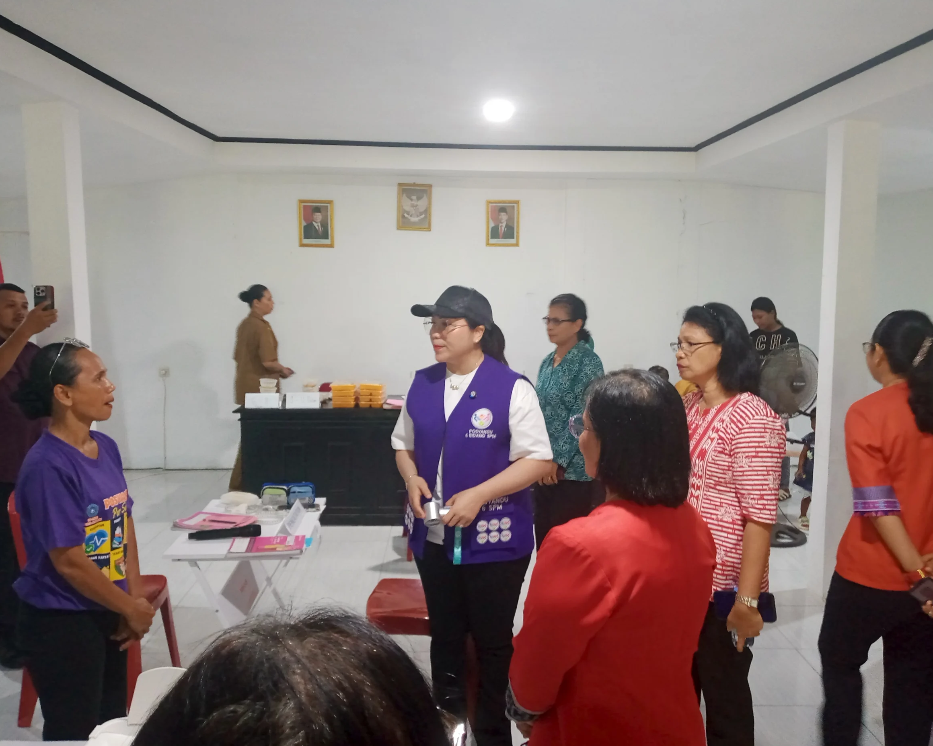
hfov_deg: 62.2
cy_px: 362
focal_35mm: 28
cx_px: 485
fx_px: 773
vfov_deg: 51.5
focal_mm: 3.61
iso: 650
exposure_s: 1/25
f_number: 1.8
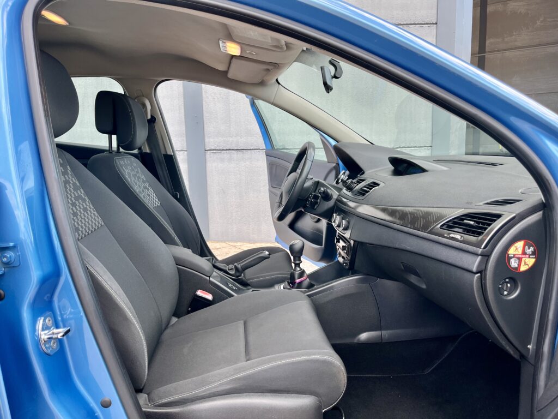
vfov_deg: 53.1
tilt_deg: -9.1
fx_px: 419
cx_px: 279
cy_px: 210
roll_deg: +1.8
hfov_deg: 67.3
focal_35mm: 26
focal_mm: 5.1
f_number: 1.6
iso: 32
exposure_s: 1/142
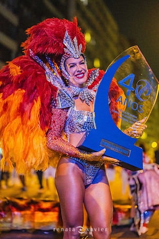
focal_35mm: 50
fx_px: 331
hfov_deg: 27.0
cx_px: 80
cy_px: 120
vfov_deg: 39.6
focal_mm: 50
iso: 6400
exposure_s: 1/250
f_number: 1.2
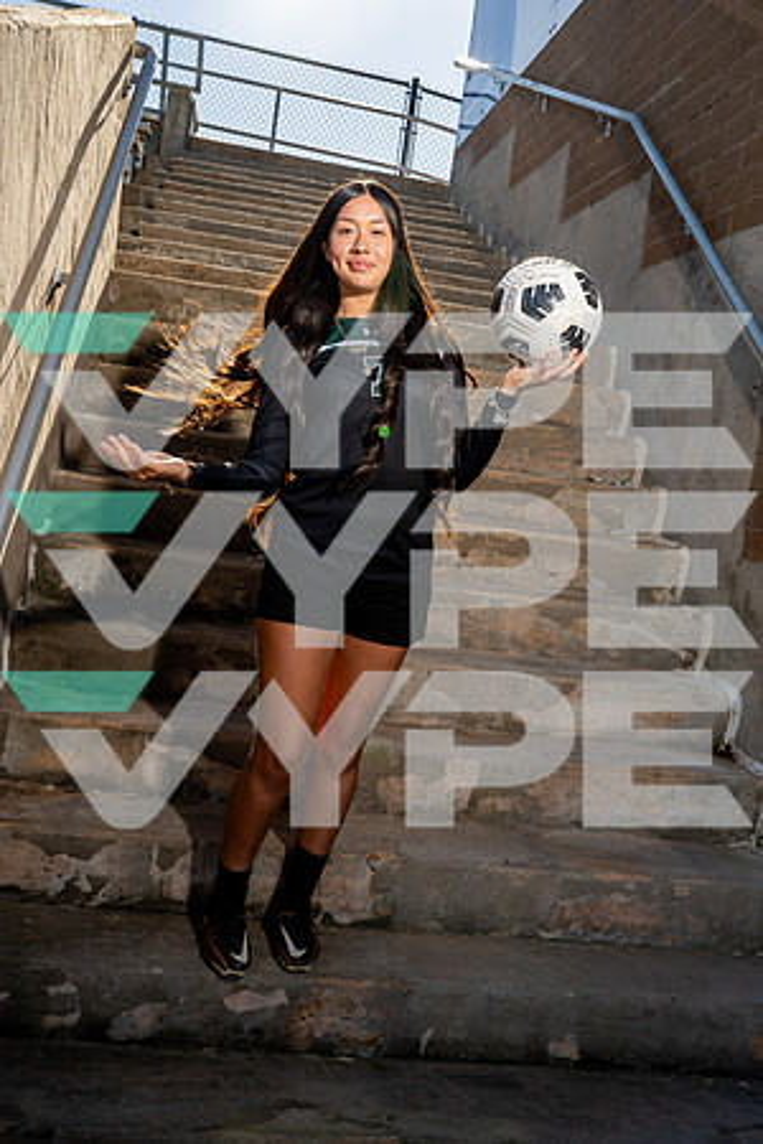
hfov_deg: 37.9
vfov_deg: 54.4
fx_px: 1113
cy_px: 572
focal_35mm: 35
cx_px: 382
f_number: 8
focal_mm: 35
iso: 100
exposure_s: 1/250
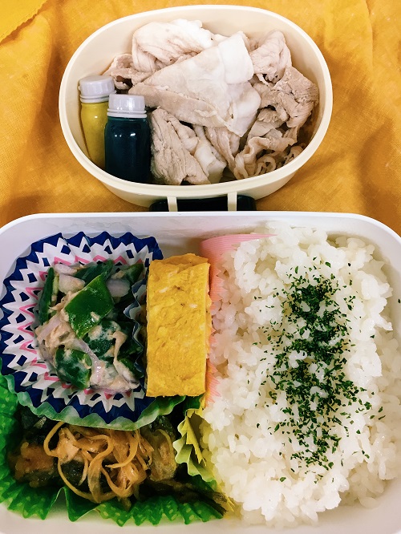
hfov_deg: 48.3
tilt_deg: -82.5
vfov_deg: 61.6
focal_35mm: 29
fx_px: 448
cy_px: 267
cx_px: 200
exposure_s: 1/30
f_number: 2.2
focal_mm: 4.15
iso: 80
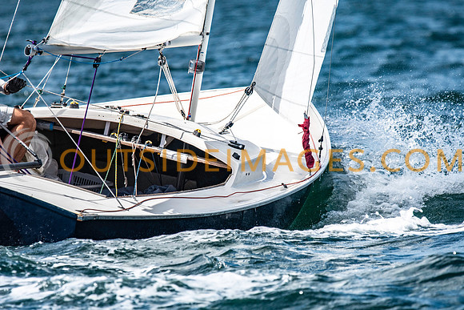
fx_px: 5801
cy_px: 155
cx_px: 232
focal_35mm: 450
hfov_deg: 4.6
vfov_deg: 3.1
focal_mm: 300
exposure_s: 1/6400
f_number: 5
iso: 500
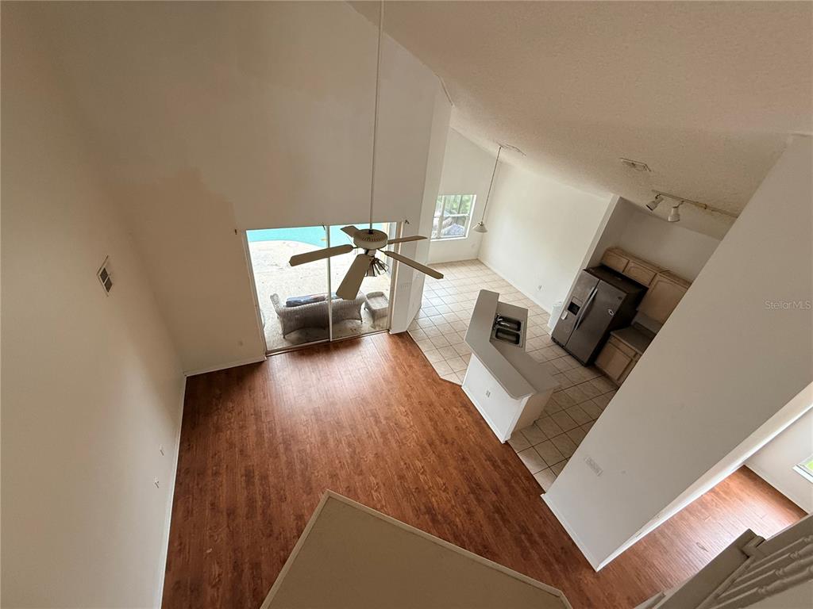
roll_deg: -6.8
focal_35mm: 14
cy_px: 304
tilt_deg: -33.1
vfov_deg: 85.7
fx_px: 329
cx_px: 406
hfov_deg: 102.1
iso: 200
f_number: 2.2
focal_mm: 2.22
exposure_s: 1/99
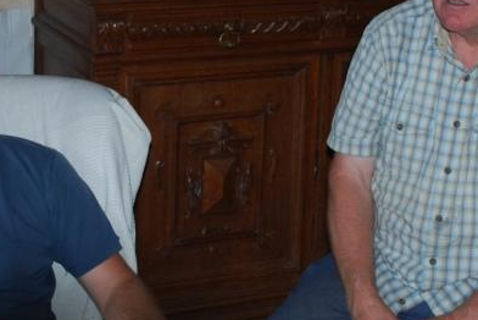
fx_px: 1249
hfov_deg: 21.7
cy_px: 51
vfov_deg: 14.5
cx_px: 223
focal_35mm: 94
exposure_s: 1/60
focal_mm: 24
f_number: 4.2
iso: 200
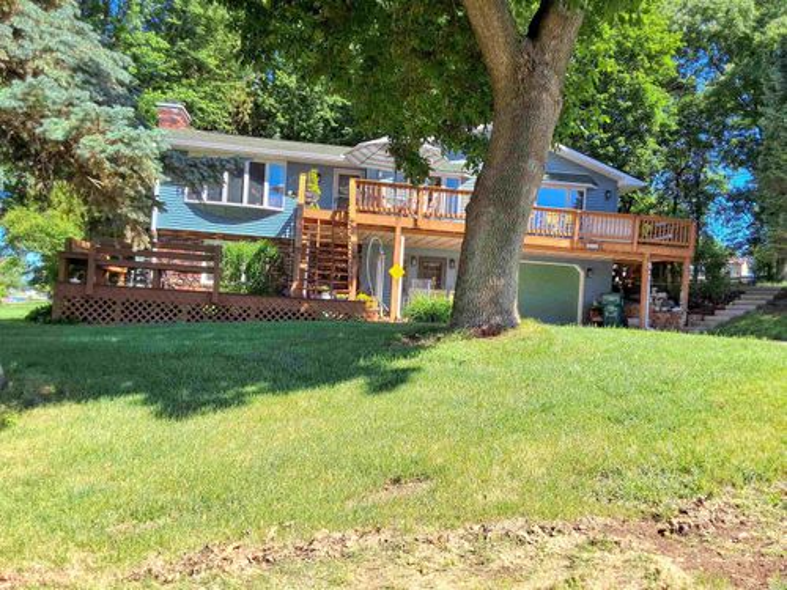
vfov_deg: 49.7
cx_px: 394
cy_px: 295
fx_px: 637
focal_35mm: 28
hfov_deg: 63.4
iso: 32
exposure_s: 1/608
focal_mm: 2.9
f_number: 1.9
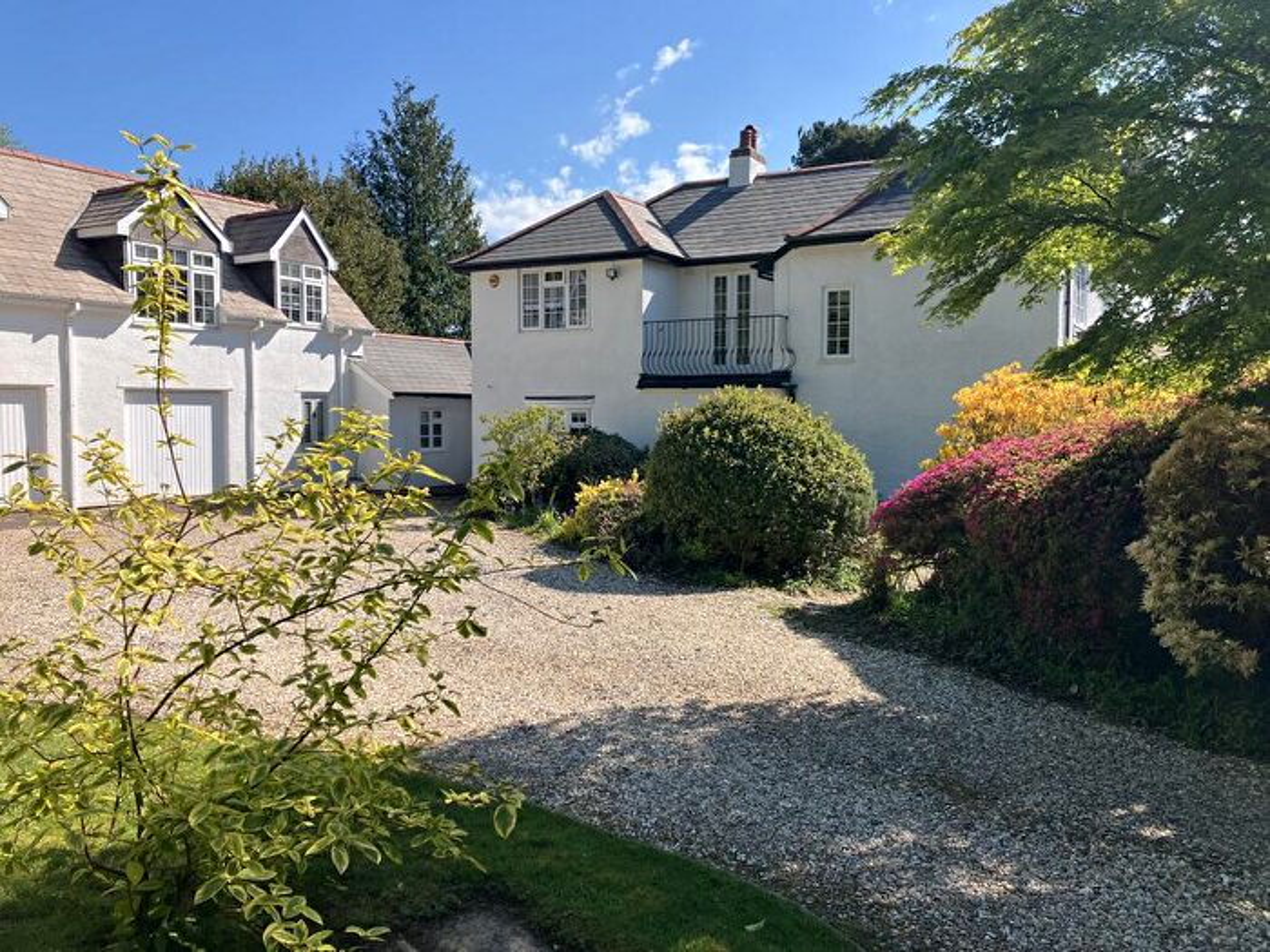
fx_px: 1027
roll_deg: -0.7
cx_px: 635
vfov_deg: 49.7
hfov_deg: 63.4
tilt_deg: -2.3
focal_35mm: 28
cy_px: 476
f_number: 1.8
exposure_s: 1/1473
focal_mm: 3.99
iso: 32
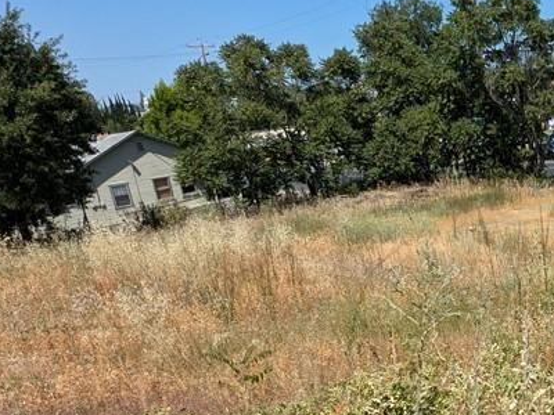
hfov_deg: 40.7
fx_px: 656
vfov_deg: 34.7
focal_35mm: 41
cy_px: 288
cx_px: 540
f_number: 2.2
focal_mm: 2.22
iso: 42
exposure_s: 1/1170
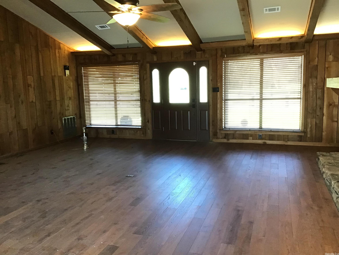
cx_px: 170
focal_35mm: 31
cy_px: 128
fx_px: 304
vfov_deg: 45.4
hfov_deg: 58.4
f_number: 2.4
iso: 125
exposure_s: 1/30
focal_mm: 3.3
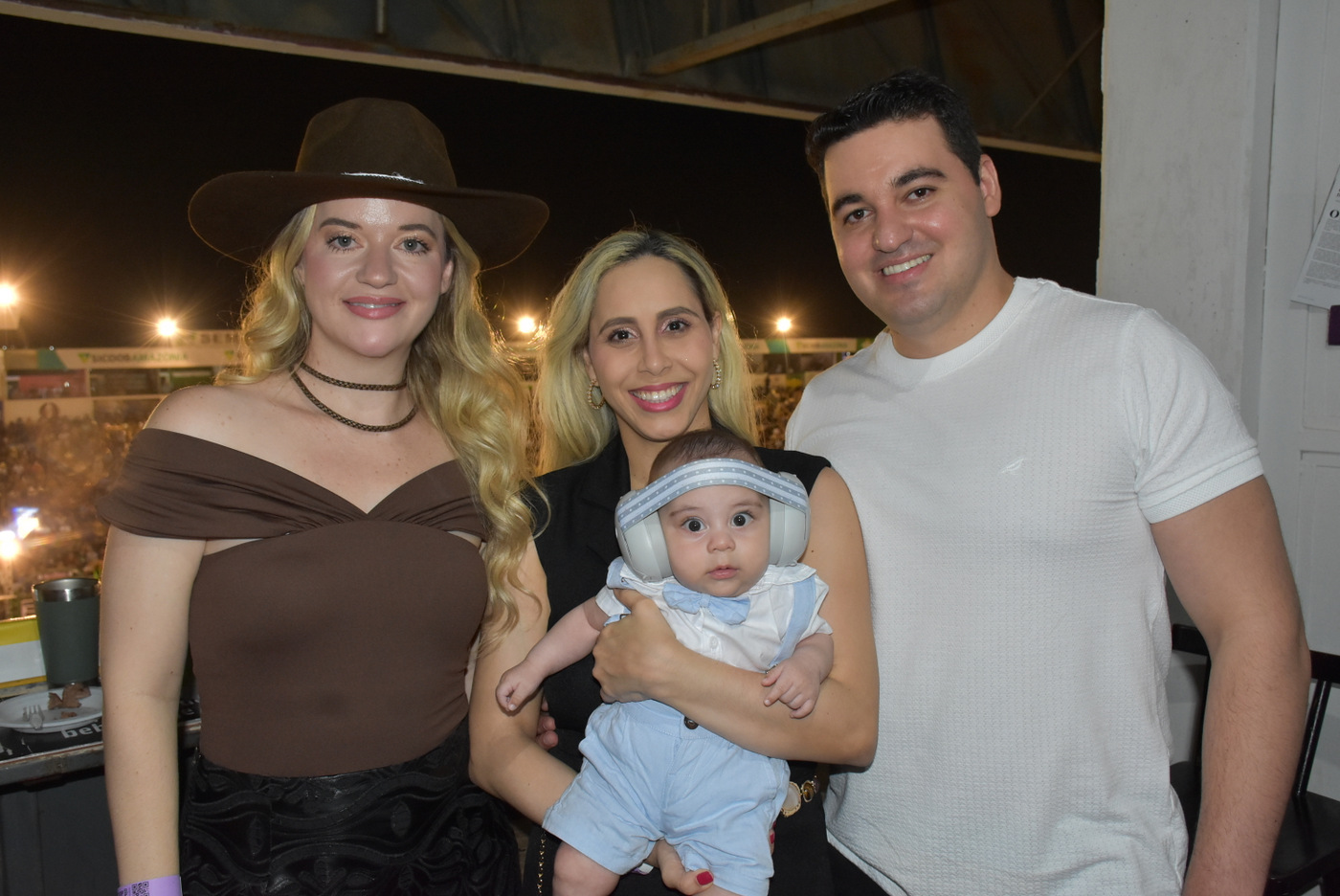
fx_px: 1229
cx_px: 670
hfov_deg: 57.2
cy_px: 448
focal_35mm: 33
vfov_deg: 40.0
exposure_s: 1/60
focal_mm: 22
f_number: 5.6
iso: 1600
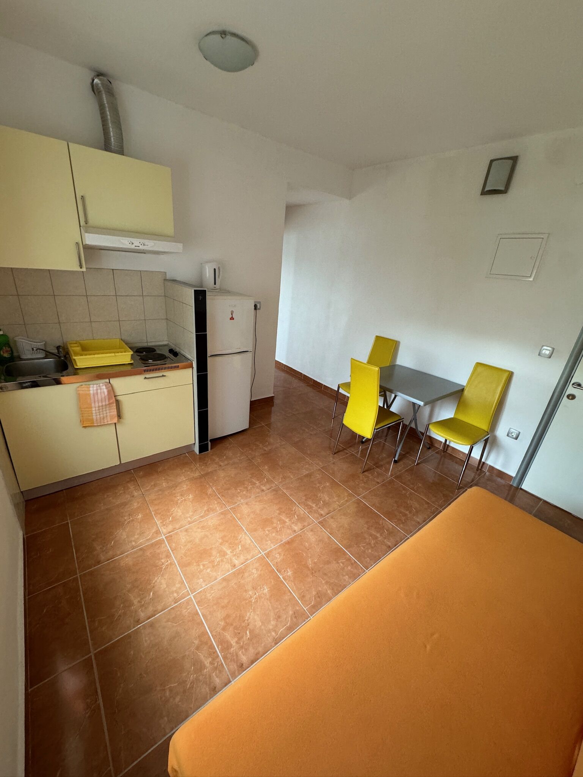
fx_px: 314
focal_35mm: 14
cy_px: 388
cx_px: 292
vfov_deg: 102.1
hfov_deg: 85.7
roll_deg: -5.4
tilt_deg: -23.2
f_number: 2.2
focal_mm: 2.22
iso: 250
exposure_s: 1/50
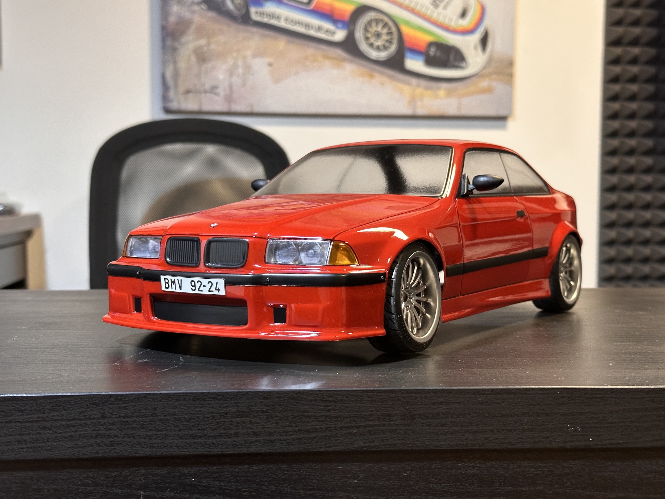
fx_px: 922
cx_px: 332
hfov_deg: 39.7
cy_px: 250
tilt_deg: -4.3
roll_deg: -0.9
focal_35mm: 48
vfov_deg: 30.3
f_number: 1.78
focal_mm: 6.86
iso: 250
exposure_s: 1/33
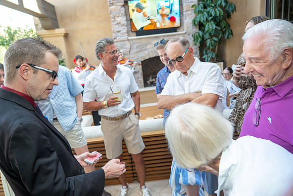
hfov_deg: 73.7
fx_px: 195
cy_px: 98
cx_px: 146
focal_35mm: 24
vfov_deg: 53.2
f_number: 4
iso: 400
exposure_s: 1/200
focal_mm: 24
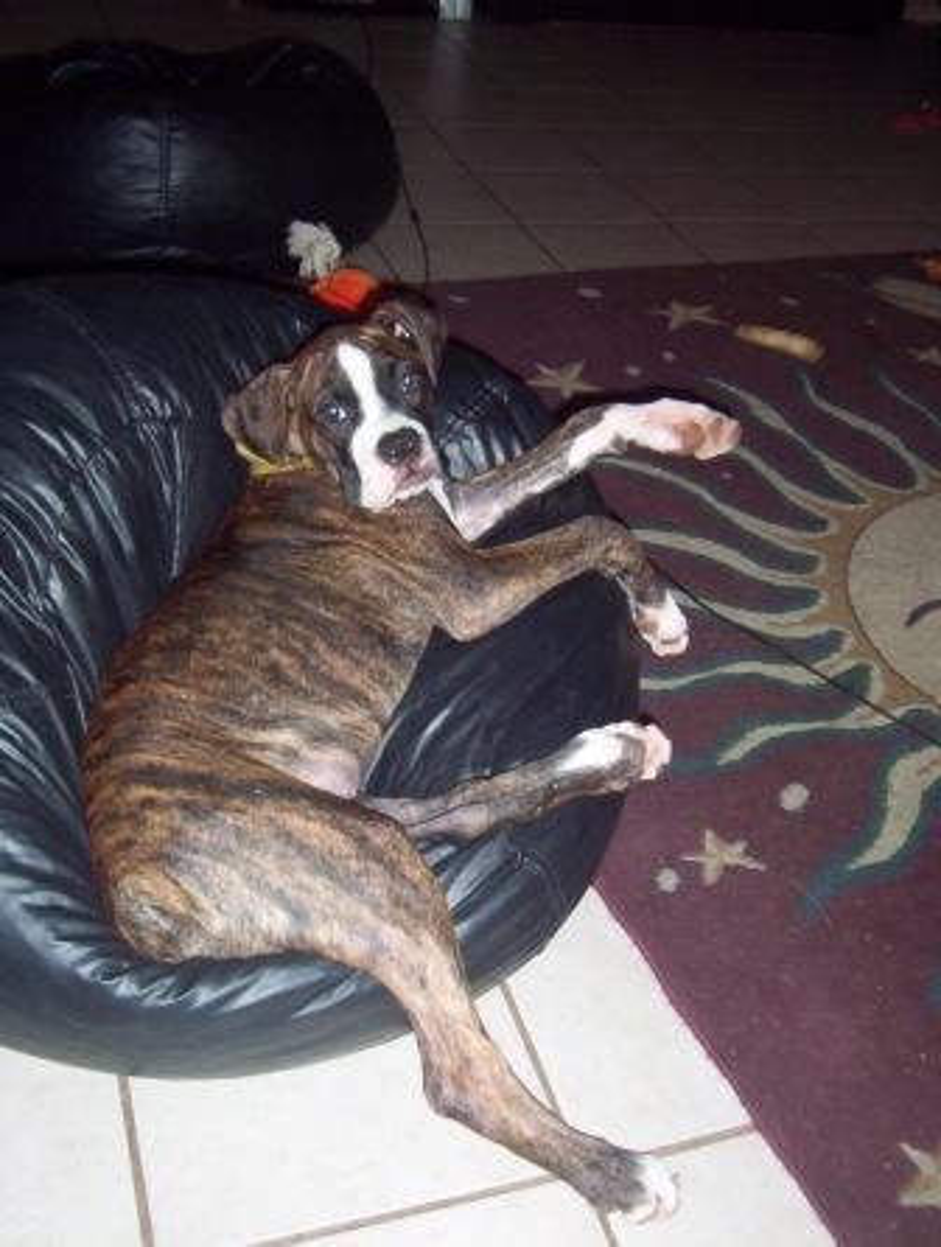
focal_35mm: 36
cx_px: 470
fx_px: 1299
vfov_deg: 51.2
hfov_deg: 39.8
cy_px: 624
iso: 140
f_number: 2.76
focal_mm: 5.54
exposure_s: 1/30
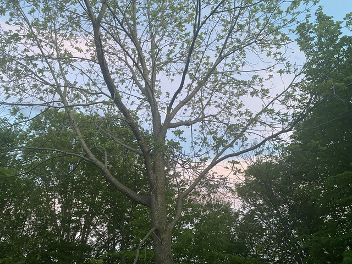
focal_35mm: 26
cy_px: 132
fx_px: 264
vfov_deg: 53.1
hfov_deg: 67.3
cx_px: 176
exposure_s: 1/60
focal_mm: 4.25
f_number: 1.8
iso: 250
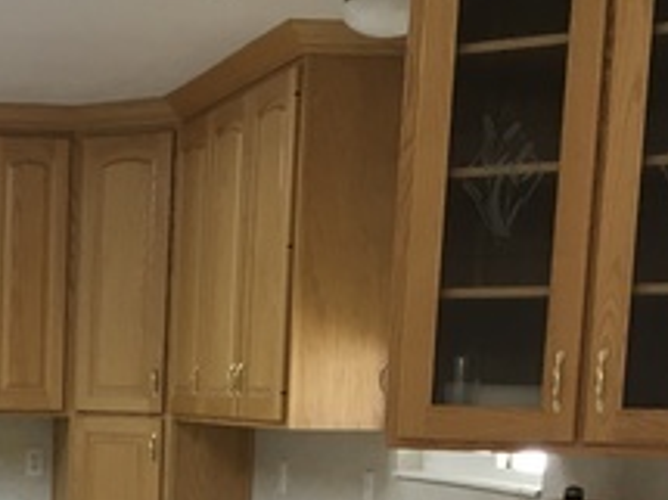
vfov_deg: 15.6
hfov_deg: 20.9
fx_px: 1736
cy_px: 658
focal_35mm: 90
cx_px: -39
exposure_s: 1/30
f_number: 2.2
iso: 64
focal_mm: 4.15
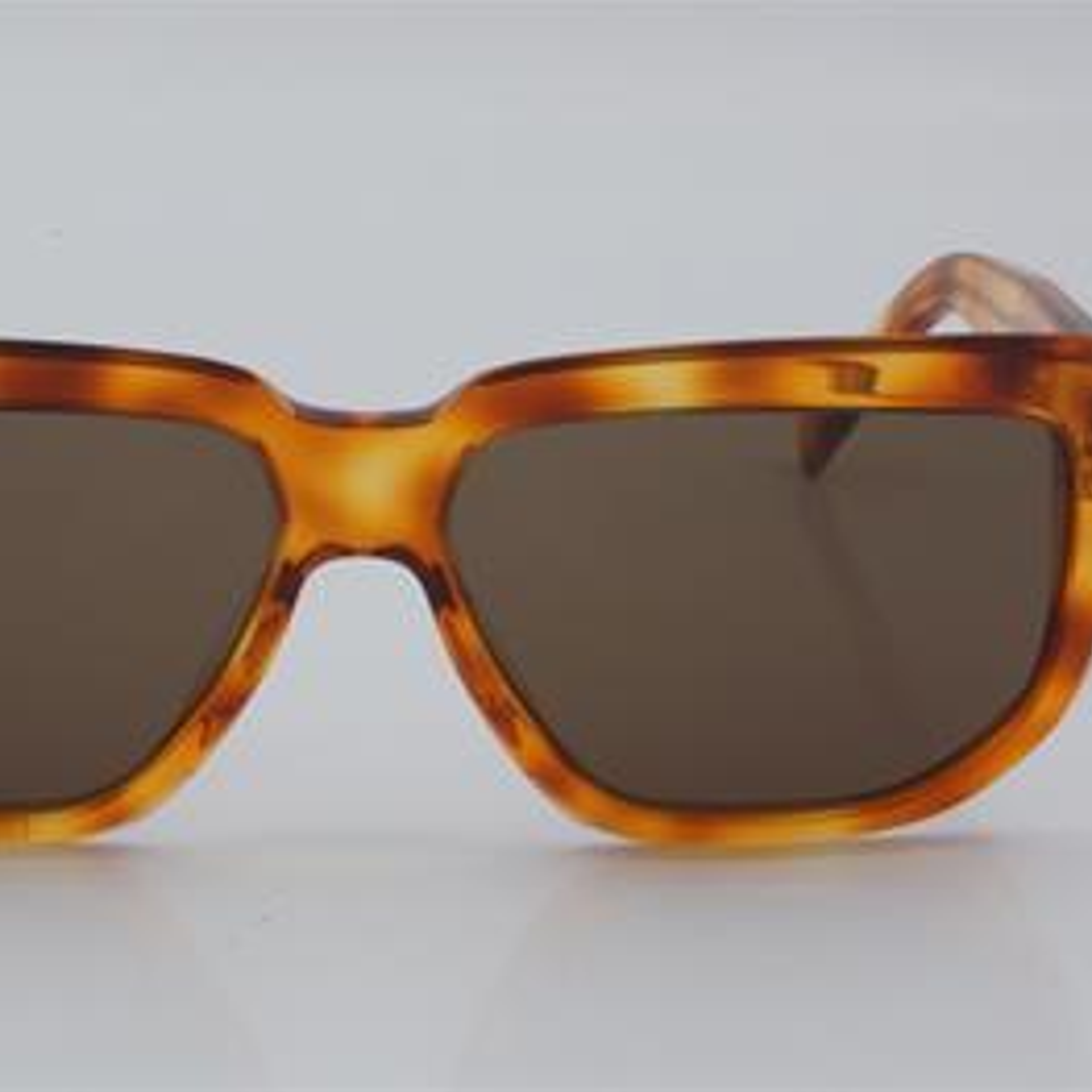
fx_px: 3806
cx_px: 361
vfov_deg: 16.3
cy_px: 544
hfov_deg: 16.3
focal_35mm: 107
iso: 100
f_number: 32
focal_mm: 55
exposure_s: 1/4
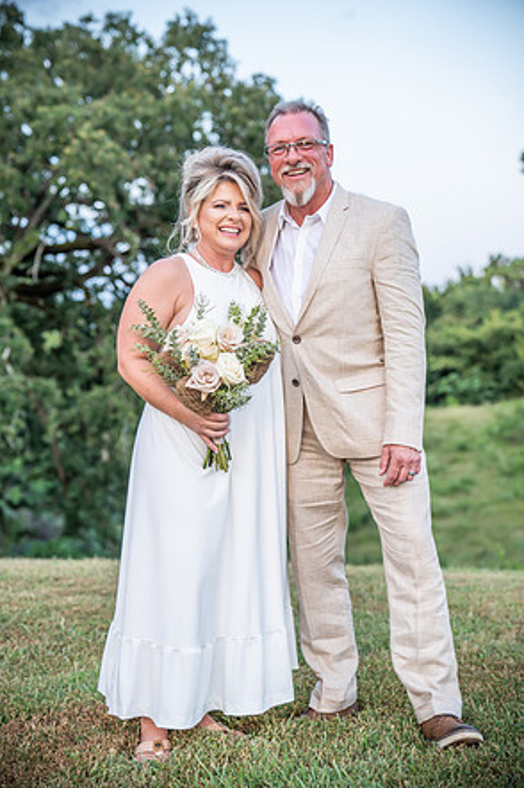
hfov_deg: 25.5
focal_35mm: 53
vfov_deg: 37.5
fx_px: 1159
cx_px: 260
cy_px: 390
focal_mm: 52
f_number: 2.8
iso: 400
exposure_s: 1/125
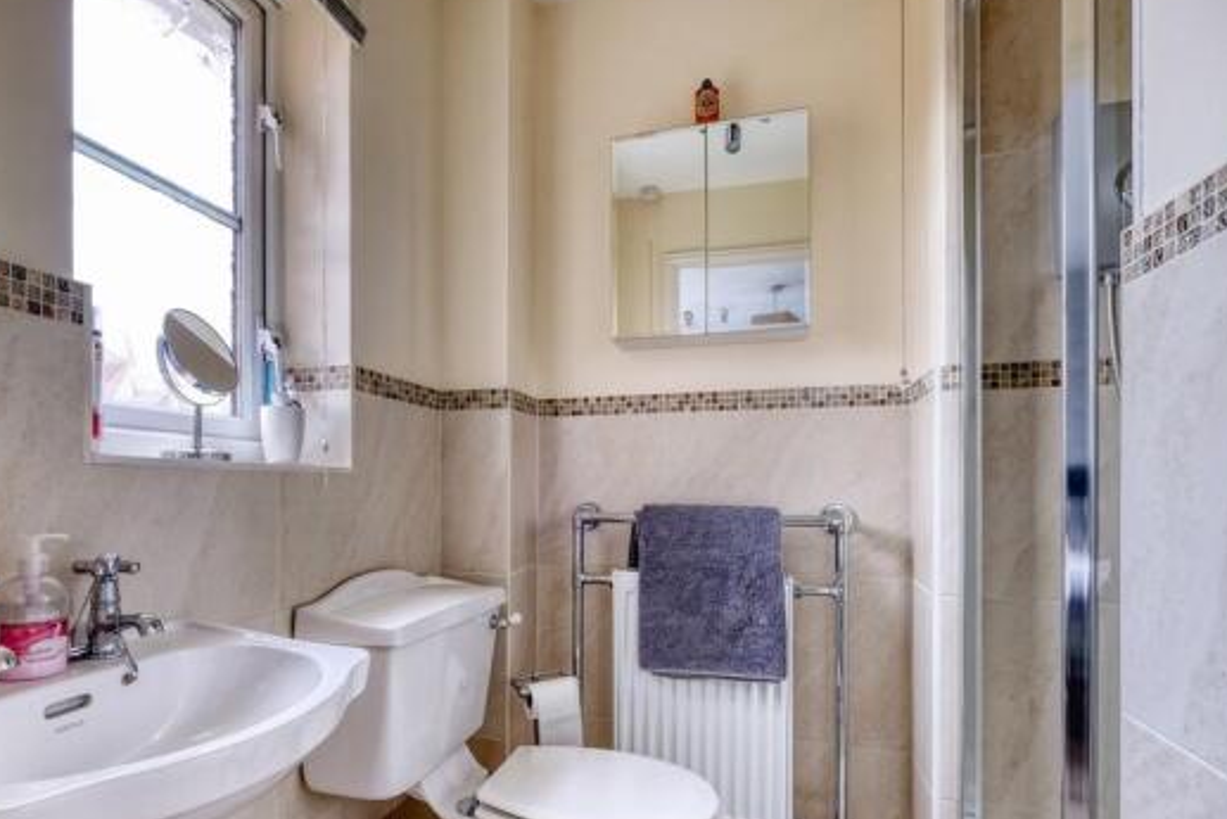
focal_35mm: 19
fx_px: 648
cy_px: 483
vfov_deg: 64.1
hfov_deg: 86.7
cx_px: 557
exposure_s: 1/6
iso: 500
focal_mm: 10
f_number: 8
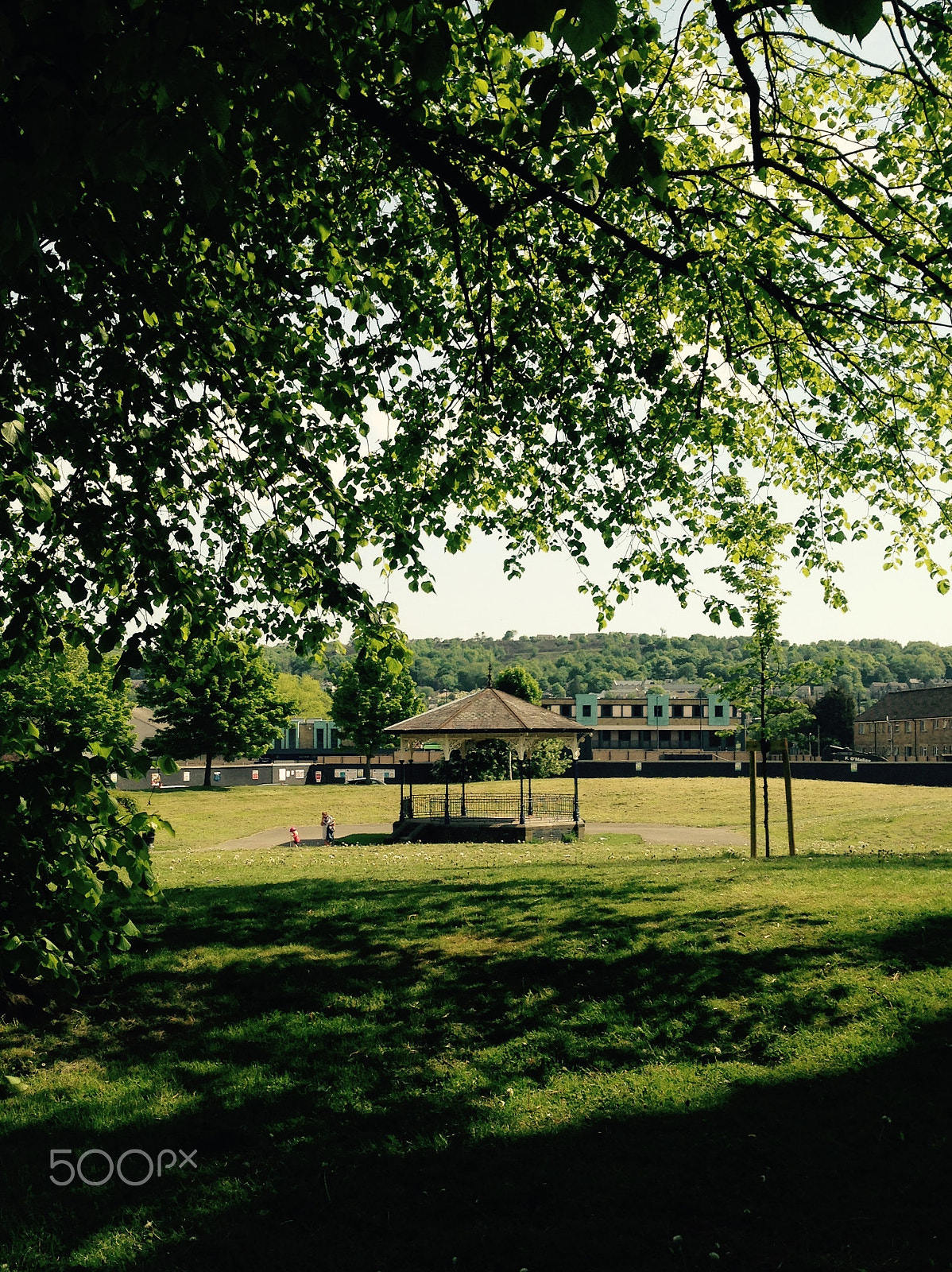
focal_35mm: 33
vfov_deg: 55.4
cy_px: 636
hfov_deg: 42.9
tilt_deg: +0.0
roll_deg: +2.6
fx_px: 1211
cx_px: 476
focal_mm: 4.12
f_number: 2.4
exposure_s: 1/1153
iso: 50
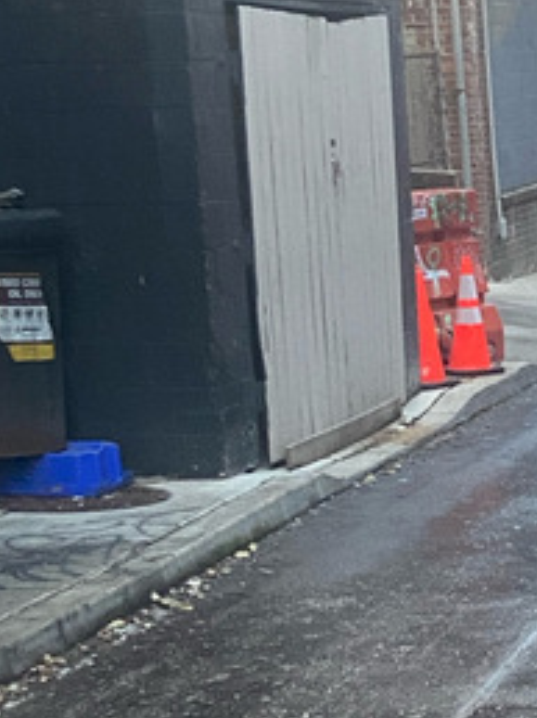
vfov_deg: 16.1
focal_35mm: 121
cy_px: 629
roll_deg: +1.8
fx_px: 2507
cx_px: 818
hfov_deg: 11.7
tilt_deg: -12.2
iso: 320
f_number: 1.8
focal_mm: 4.25
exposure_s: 1/60
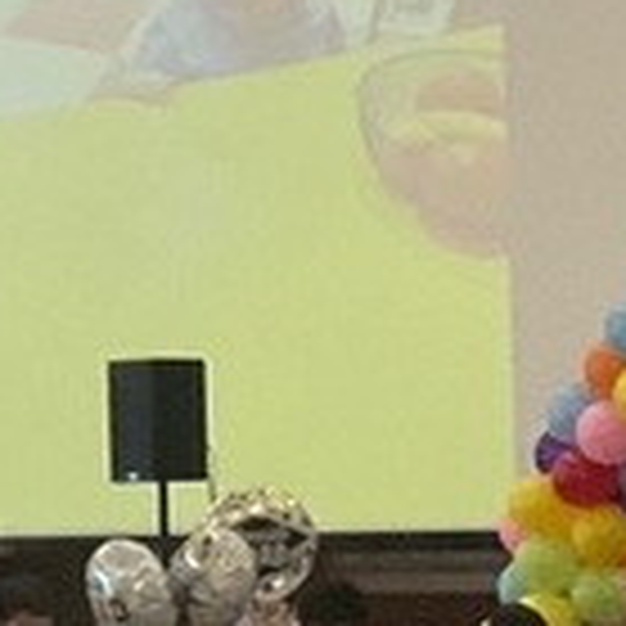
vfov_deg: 9.2
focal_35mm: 189
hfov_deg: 8.7
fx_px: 3867
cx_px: -626
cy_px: 554
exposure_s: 1/60
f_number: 1.8
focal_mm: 3
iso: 200
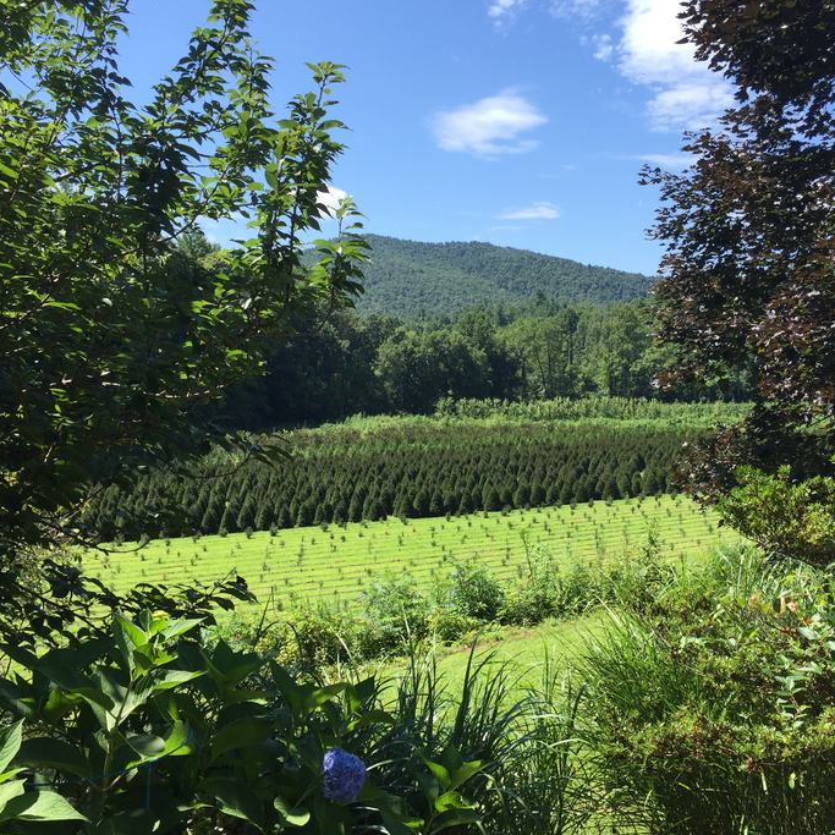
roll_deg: -1.3
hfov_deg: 47.0
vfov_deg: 47.2
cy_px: 423
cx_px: 485
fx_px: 955
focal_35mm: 35
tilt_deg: -3.4
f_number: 2.2
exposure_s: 1/1068
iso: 32
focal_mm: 4.15
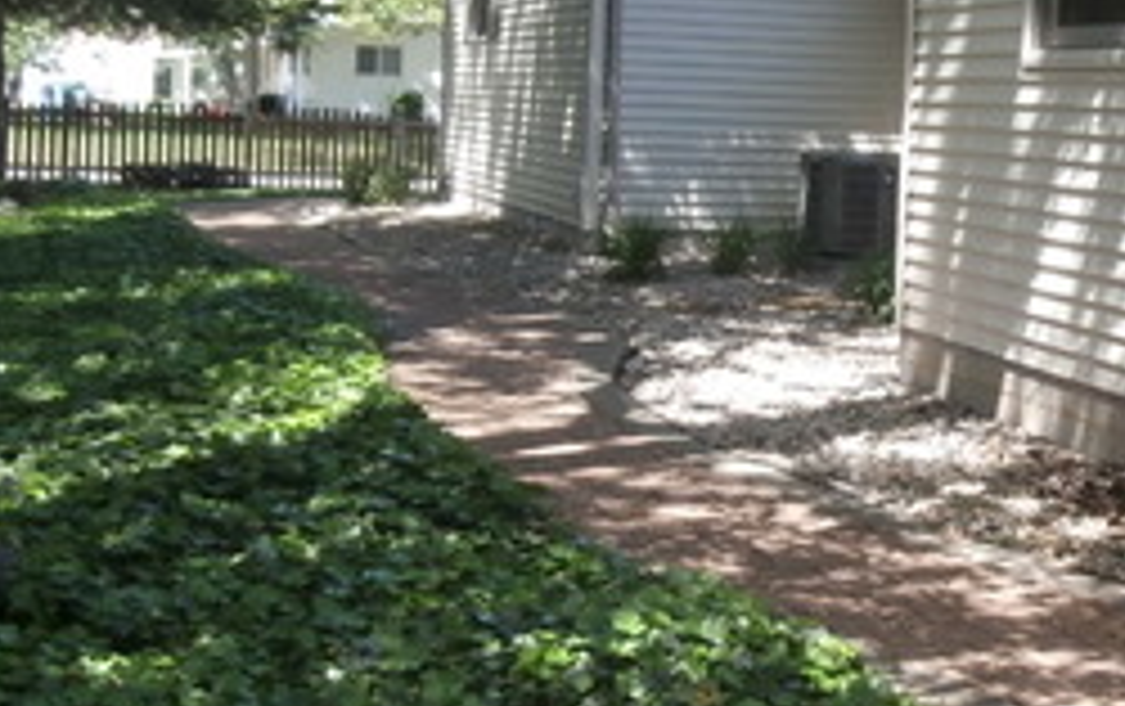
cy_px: 94
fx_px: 1996
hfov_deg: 30.9
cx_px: 842
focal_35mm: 65
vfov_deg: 19.8
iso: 100
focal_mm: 4.2
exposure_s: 1/160
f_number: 3
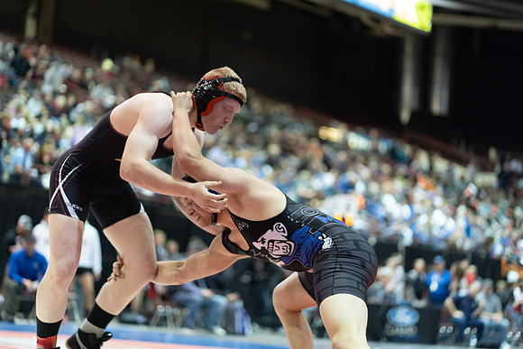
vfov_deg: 16.1
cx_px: 262
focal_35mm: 85
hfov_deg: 23.9
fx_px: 1235
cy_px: 174
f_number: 1.8
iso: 2500
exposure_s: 1/500
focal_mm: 85
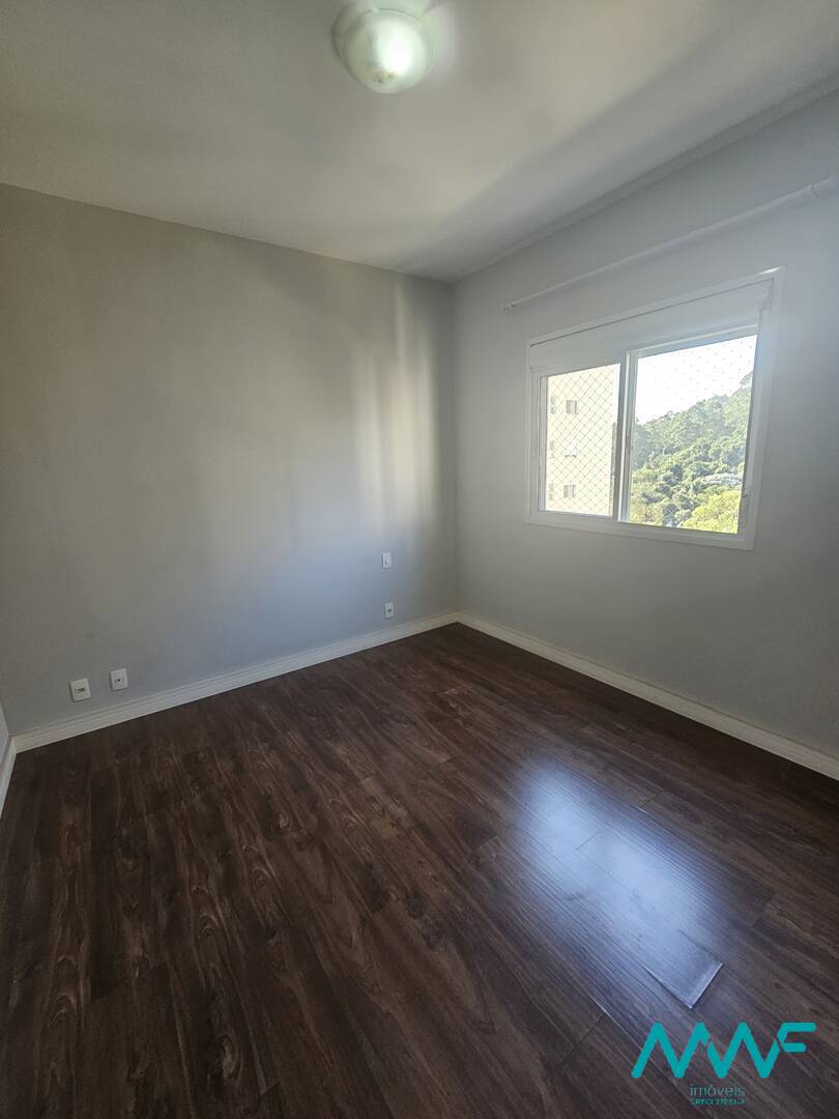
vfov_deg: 106.2
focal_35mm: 13
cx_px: 420
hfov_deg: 89.9
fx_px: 420
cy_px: 560
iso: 80
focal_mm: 2.2
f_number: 2.2
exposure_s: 1/60
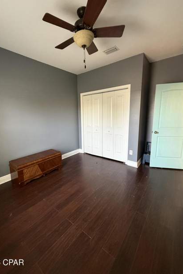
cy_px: 134
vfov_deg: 100.4
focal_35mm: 15
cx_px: 82
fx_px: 114
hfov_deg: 77.1
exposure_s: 1/98
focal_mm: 2.22
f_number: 2.2
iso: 400
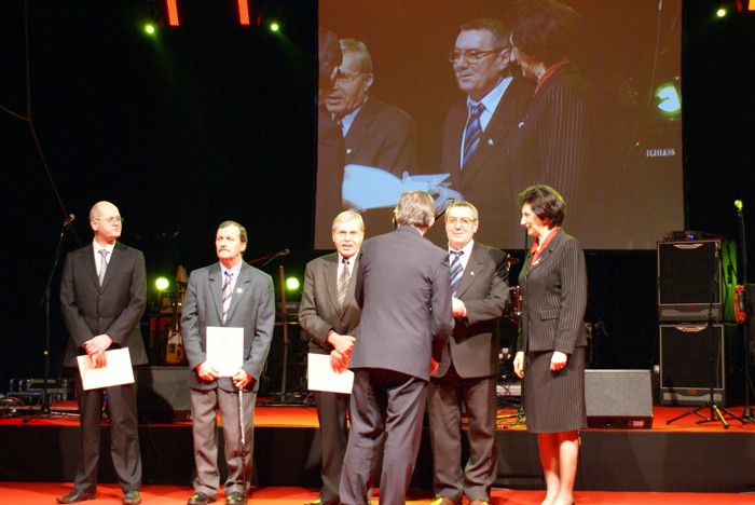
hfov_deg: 33.4
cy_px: 252
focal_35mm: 60
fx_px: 1259
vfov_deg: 22.7
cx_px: 378
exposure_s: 1/25
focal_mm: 40
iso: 800
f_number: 5.6
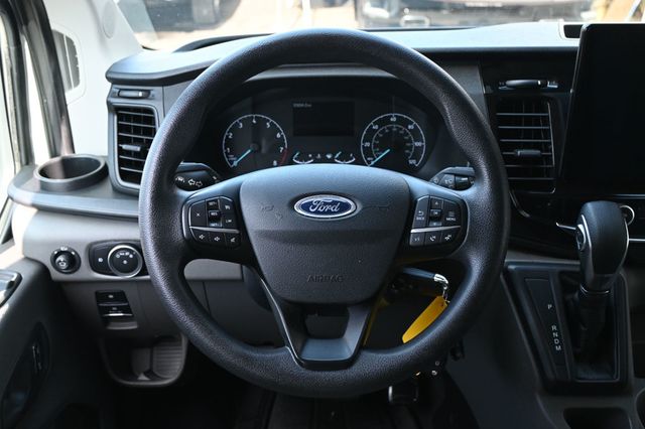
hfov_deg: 52.2
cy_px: 214
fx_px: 658
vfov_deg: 36.1
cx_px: 322
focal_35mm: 37
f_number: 4.2
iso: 720
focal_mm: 24.5
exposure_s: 1/125
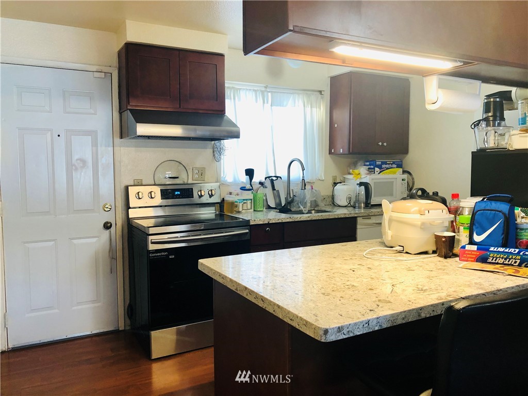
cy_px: 198
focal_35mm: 28
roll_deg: +1.0
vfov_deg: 49.7
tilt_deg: -3.6
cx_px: 264
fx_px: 427
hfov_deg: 63.4
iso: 40
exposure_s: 1/20
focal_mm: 4
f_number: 1.8
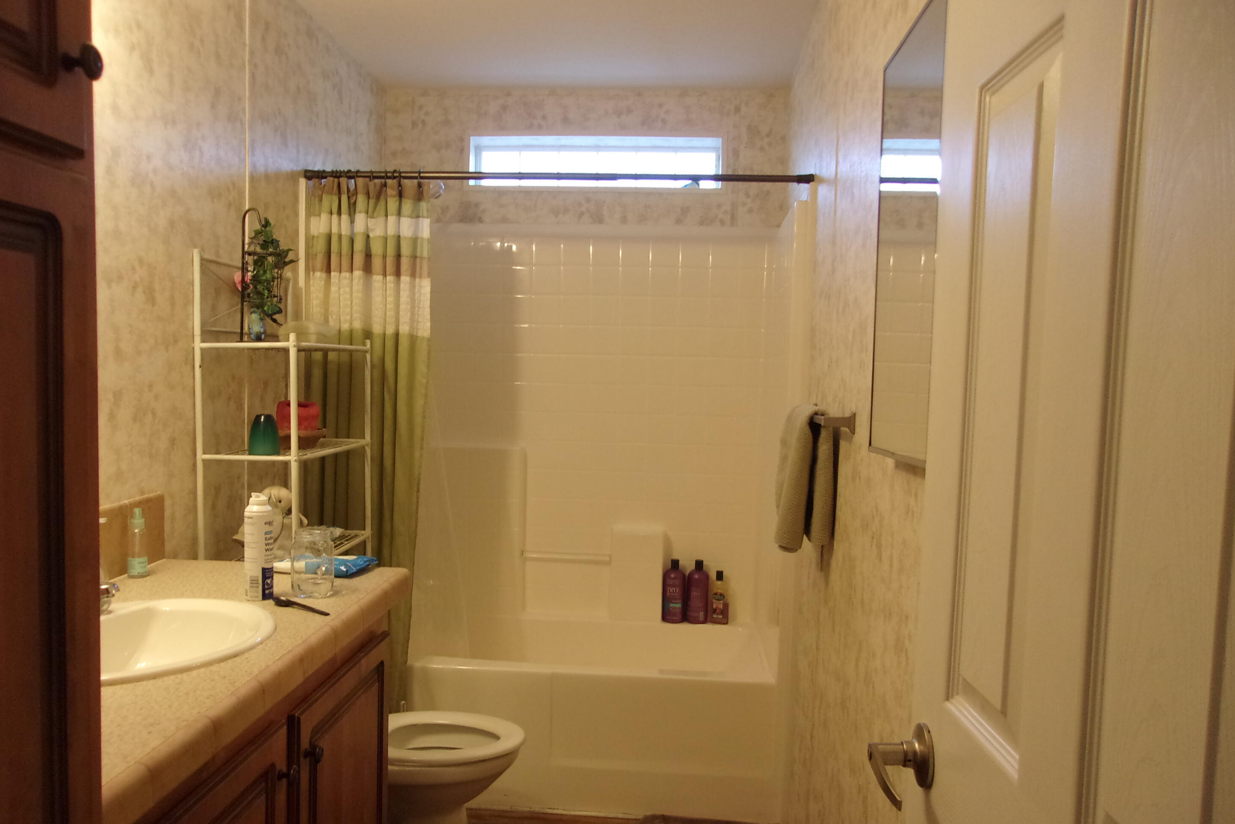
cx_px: 599
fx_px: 995
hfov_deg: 63.6
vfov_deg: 45.0
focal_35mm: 29
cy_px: 432
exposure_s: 1/34
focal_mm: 4.9
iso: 163
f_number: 3
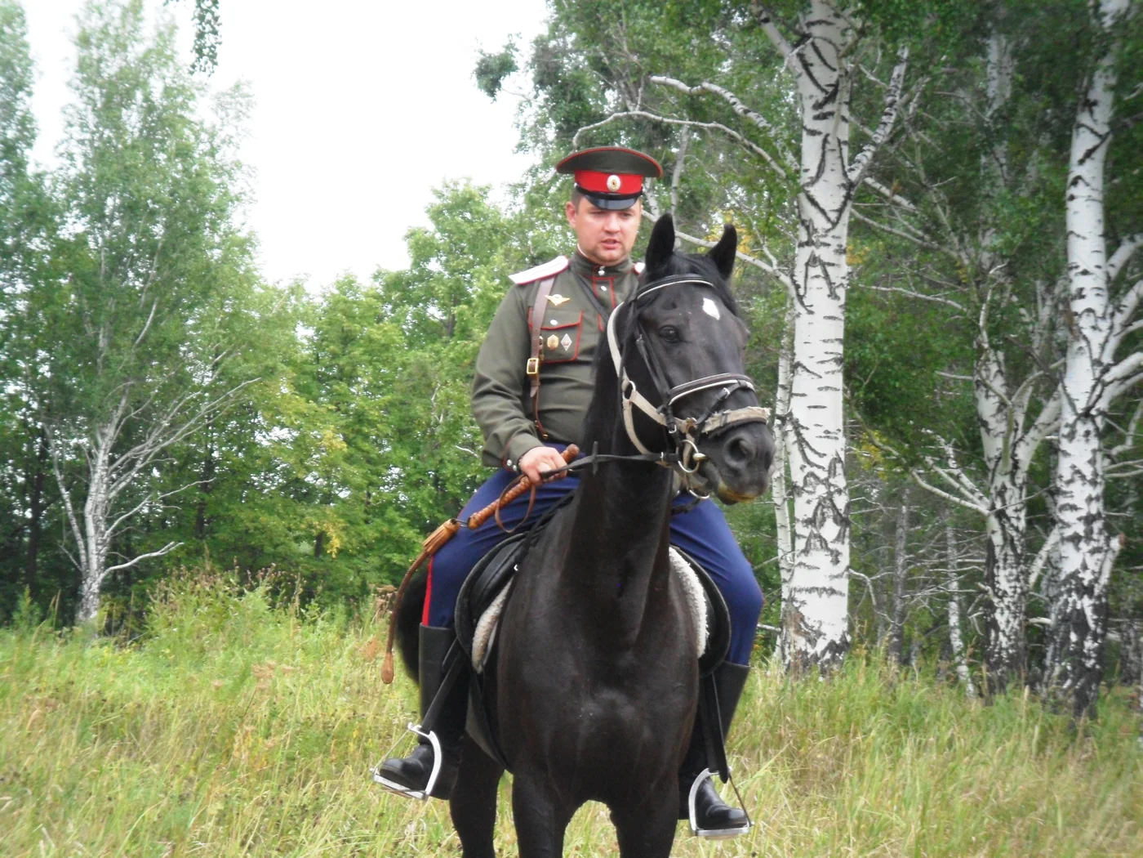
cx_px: 572
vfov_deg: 11.0
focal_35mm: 135
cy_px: 429
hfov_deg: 14.6
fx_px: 4458
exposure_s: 1/90
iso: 200
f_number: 5.9
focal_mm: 24.5
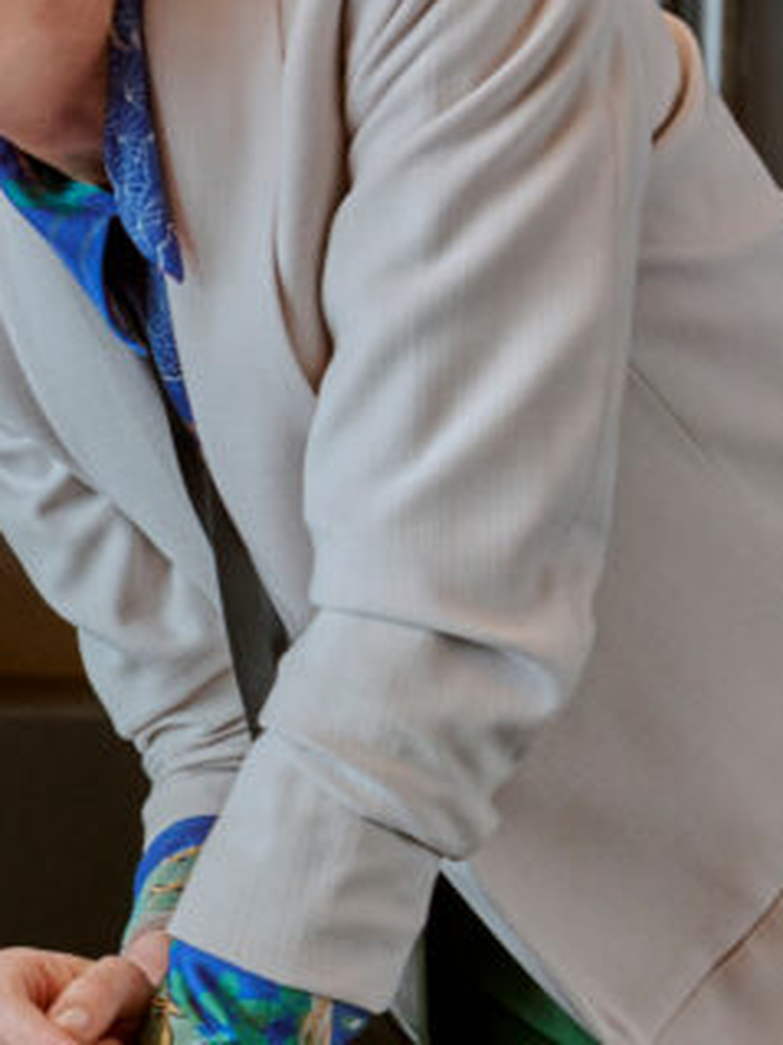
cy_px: 408
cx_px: -636
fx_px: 4195
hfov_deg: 10.1
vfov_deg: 14.2
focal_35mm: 139
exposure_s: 1/400
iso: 3200
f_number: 4.5
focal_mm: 45
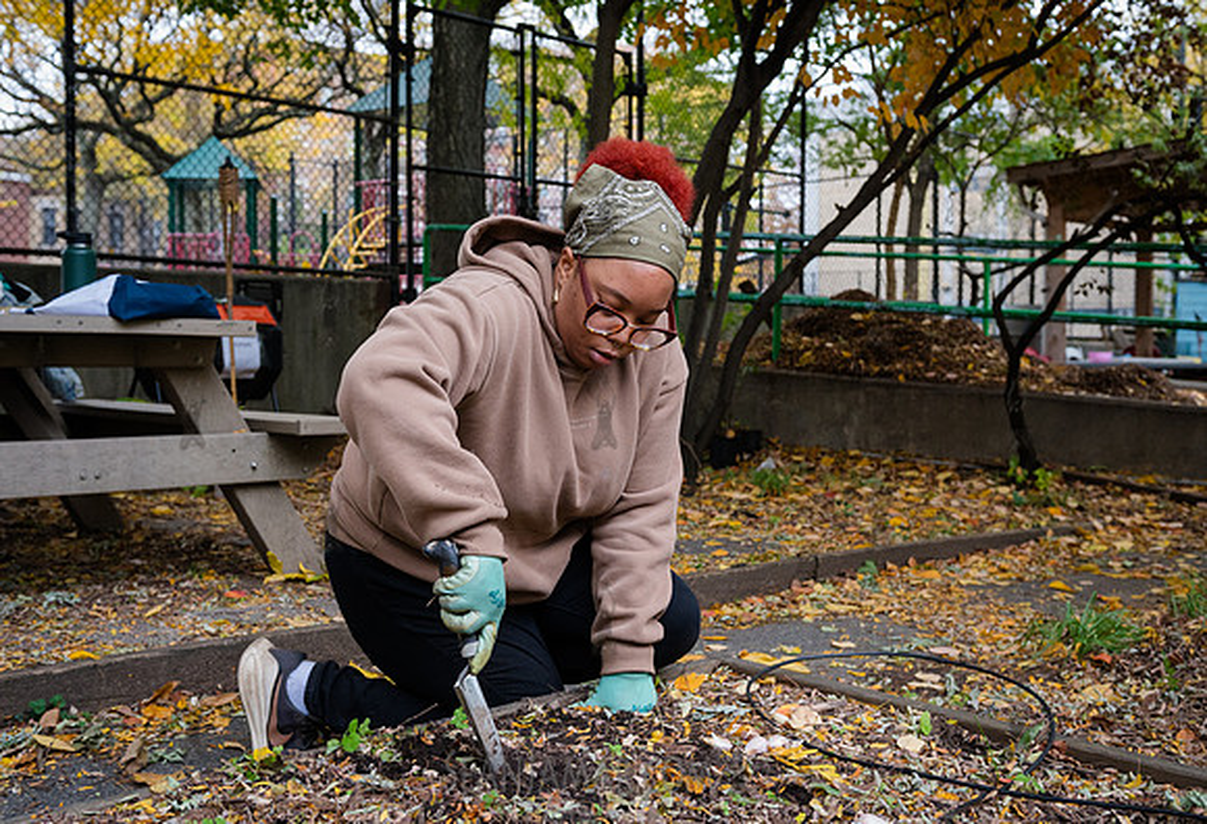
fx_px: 1287
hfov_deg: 50.2
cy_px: 385
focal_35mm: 38
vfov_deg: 35.5
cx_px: 591
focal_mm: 34
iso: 2000
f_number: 4.5
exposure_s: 1/320
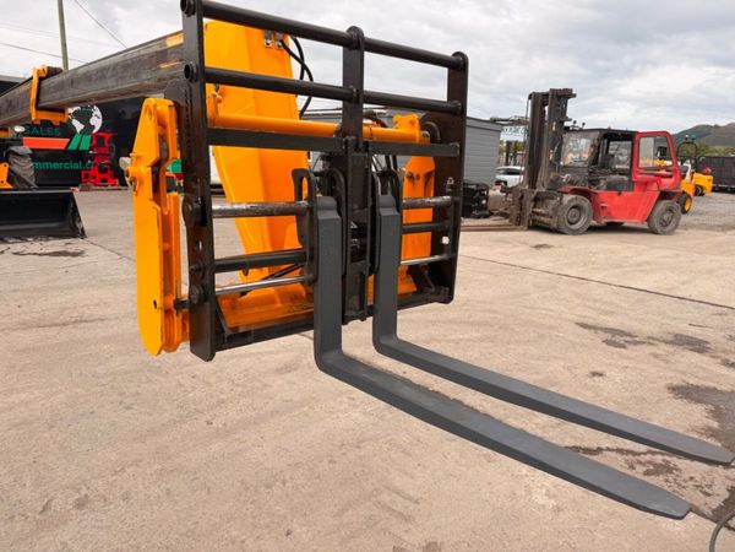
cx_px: 368
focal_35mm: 24
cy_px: 276
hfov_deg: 71.6
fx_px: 510
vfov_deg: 56.8
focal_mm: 6.76
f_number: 1.78
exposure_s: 1/2525
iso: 80
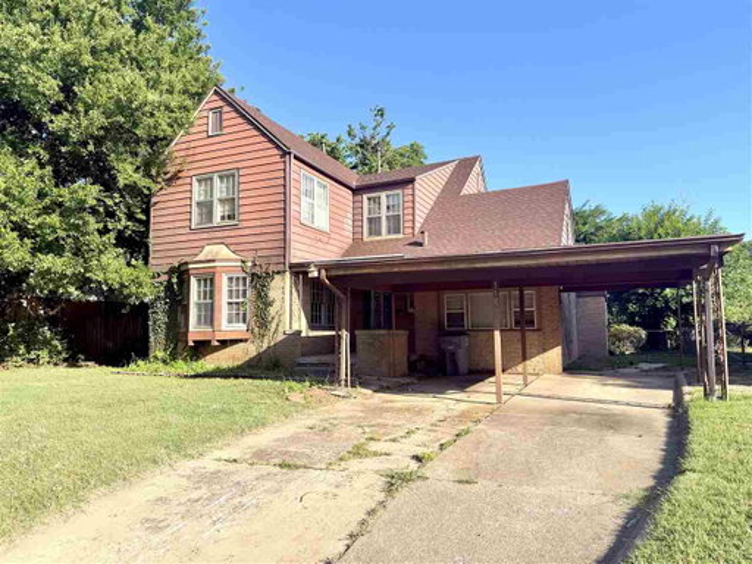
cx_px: 376
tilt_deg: +5.3
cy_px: 282
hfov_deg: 71.6
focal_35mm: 24
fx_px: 521
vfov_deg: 56.8
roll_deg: +1.3
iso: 80
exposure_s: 1/2703
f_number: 1.78
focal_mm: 6.76
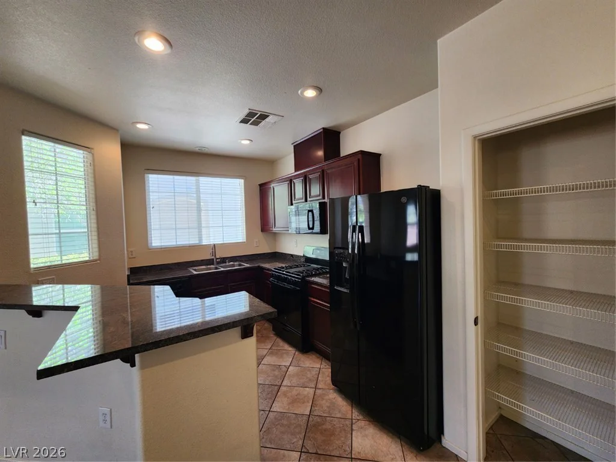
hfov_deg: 106.2
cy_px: 231
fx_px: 231
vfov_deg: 89.9
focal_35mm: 13
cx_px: 308
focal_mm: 2.2
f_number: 2.2
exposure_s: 1/60
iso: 125
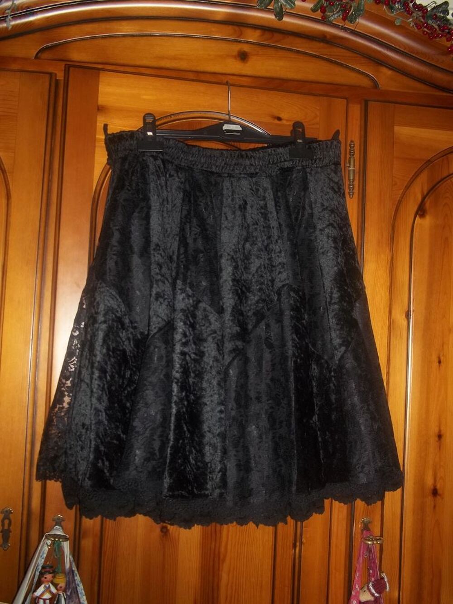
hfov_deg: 39.7
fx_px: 628
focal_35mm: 36
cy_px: 302
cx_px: 226
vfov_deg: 51.4
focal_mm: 6.5
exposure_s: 1/30
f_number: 3.1
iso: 64
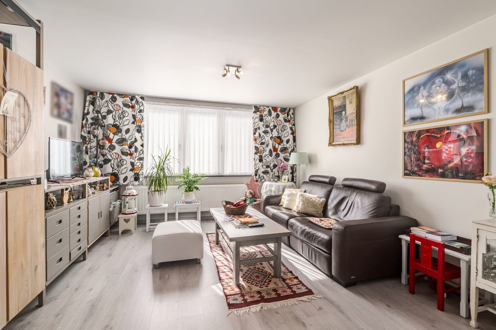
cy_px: 165
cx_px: 248
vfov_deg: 73.7
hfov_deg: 96.7
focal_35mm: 16
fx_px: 220
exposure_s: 1/320
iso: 250
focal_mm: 16
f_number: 11
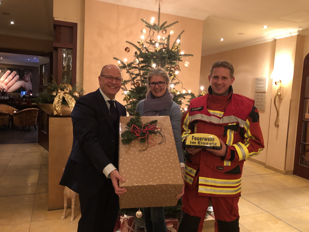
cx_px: 154
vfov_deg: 49.7
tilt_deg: -4.5
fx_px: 250
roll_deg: -2.1
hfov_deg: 63.4
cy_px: 116
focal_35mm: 28
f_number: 1.8
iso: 80
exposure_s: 1/4
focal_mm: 3.99
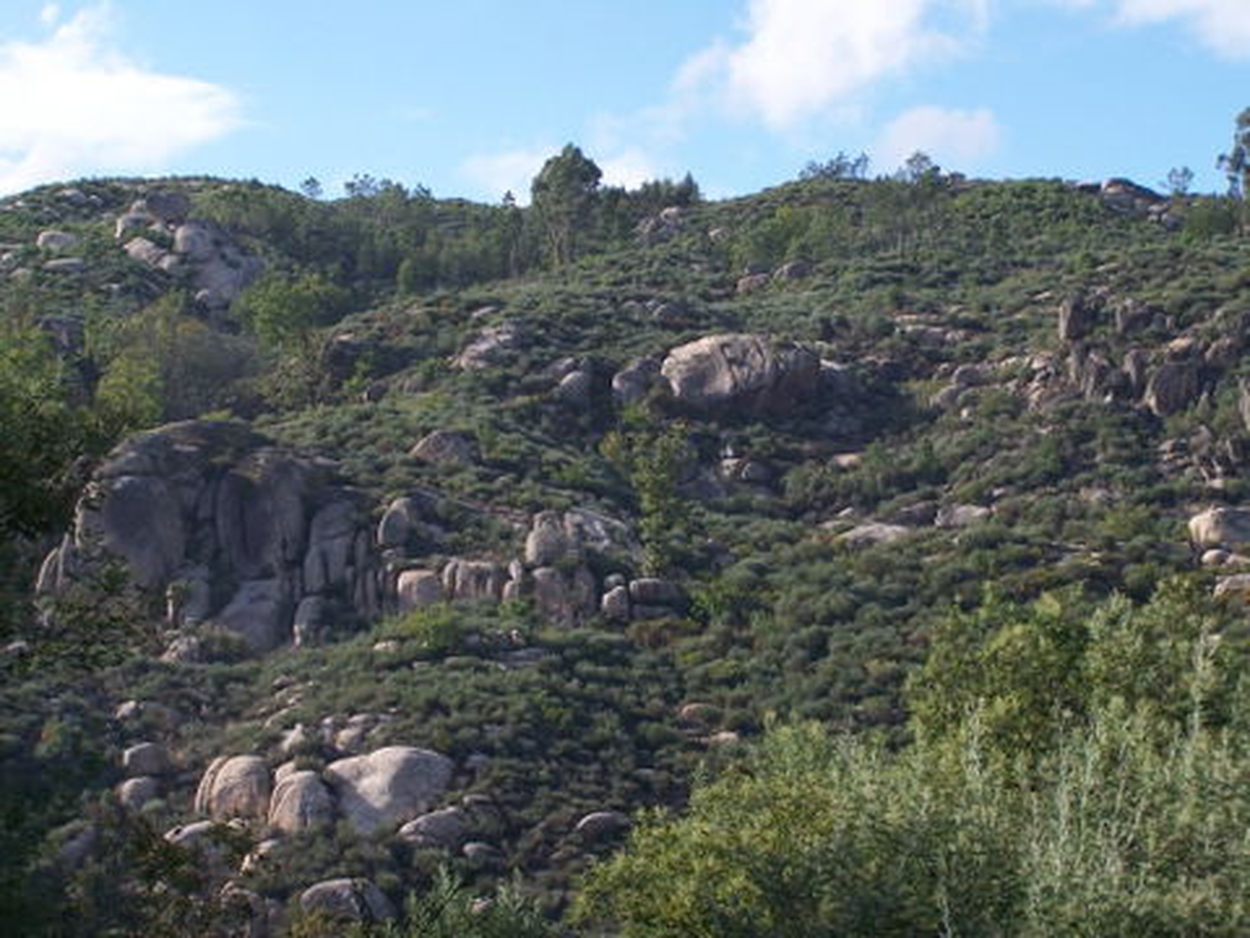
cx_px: 625
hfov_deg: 26.0
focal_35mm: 75
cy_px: 469
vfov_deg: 19.6
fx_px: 2708
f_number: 3.2
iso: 80
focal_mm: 12.4
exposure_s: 1/800
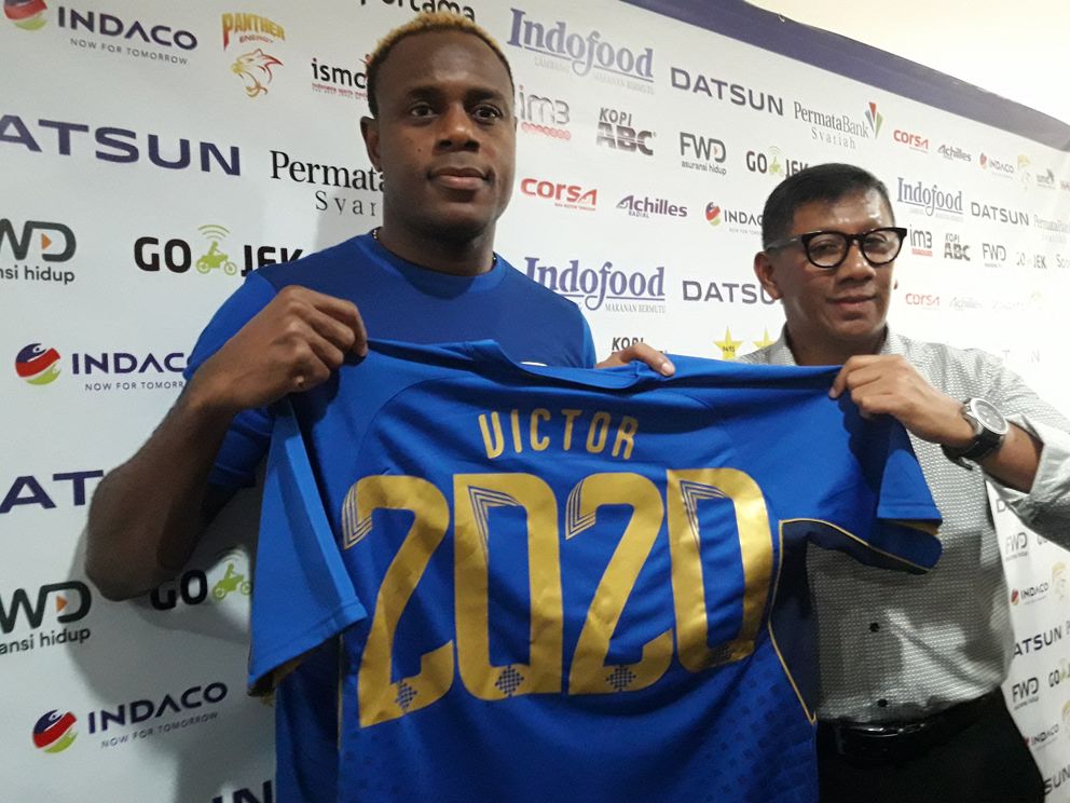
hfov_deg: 63.4
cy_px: 402
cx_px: 535
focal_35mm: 28
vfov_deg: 49.7
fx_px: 865
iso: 640
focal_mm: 3.7
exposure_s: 1/17
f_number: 1.9
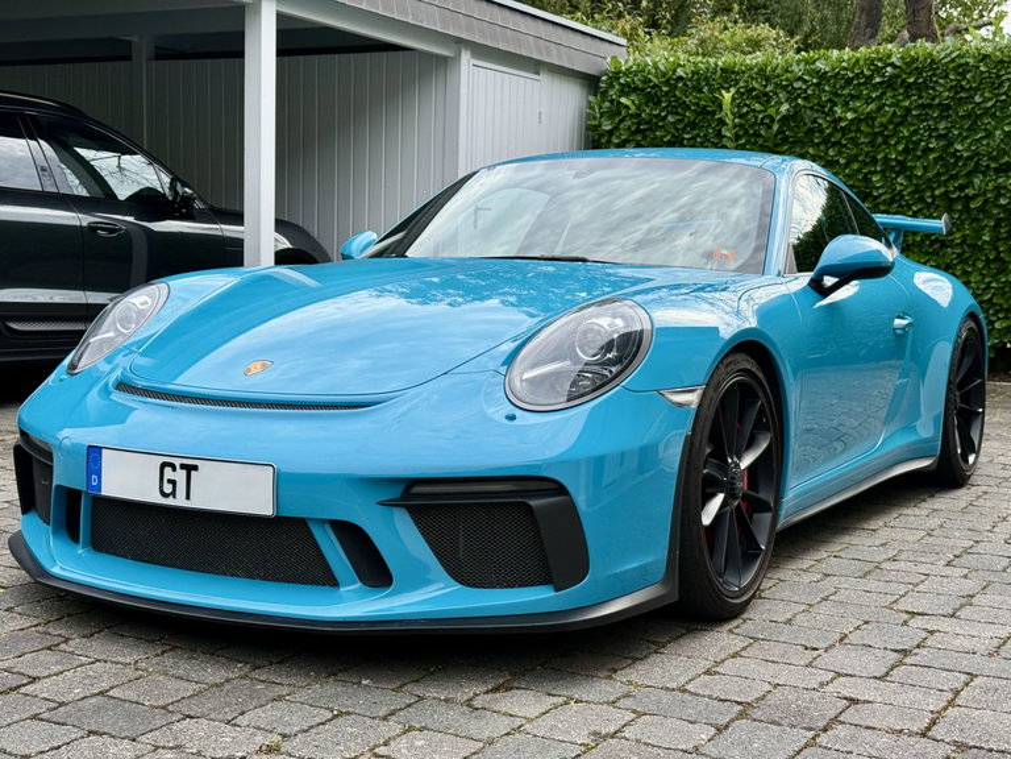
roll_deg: -1.6
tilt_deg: -5.5
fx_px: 1402
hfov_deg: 39.7
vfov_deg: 30.3
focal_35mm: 48
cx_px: 506
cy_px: 380
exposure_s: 1/2208
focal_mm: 6.76
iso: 64
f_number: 1.78
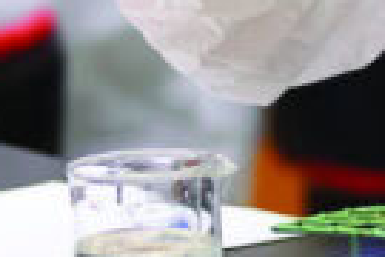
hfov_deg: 5.3
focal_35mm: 379
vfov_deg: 3.6
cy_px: 56
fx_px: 4053
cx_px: 850
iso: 2500
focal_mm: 50
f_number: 1.8
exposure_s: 1/500
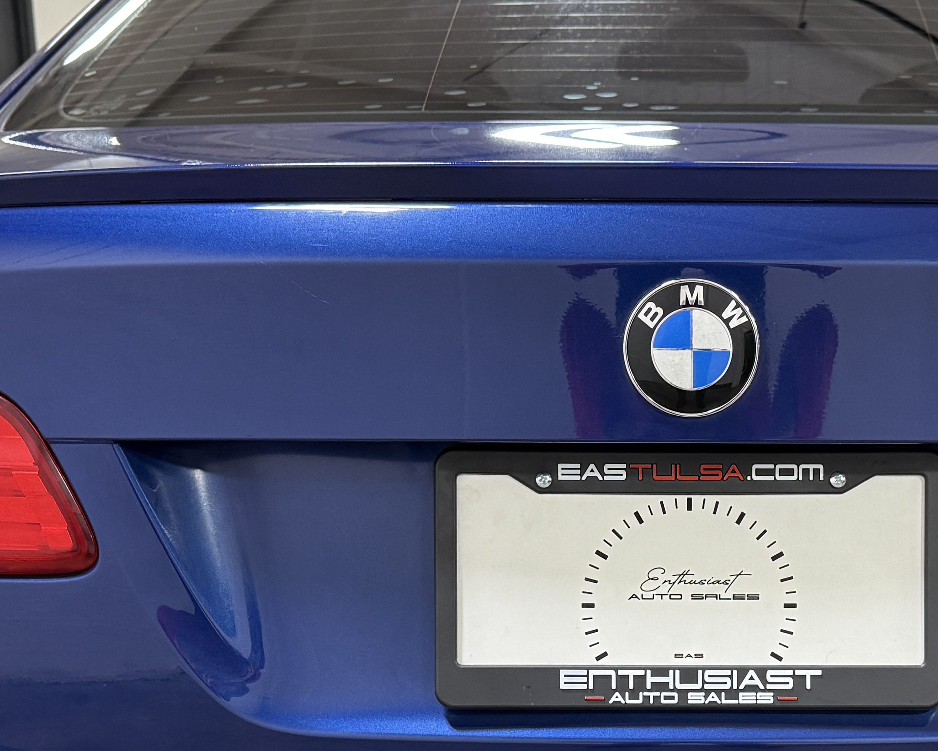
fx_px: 1721
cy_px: 622
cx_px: 696
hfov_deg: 30.0
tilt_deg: -15.2
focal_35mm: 62
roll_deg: -0.2
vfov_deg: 24.1
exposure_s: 1/120
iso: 320
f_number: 1.78
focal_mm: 6.76
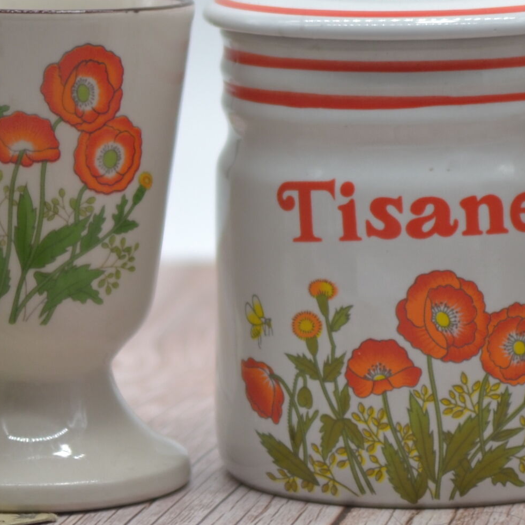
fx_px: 3603
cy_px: 203
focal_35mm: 210
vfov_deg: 8.3
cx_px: 433
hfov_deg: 8.3
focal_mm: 35
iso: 100
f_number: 1.8
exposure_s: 1/500
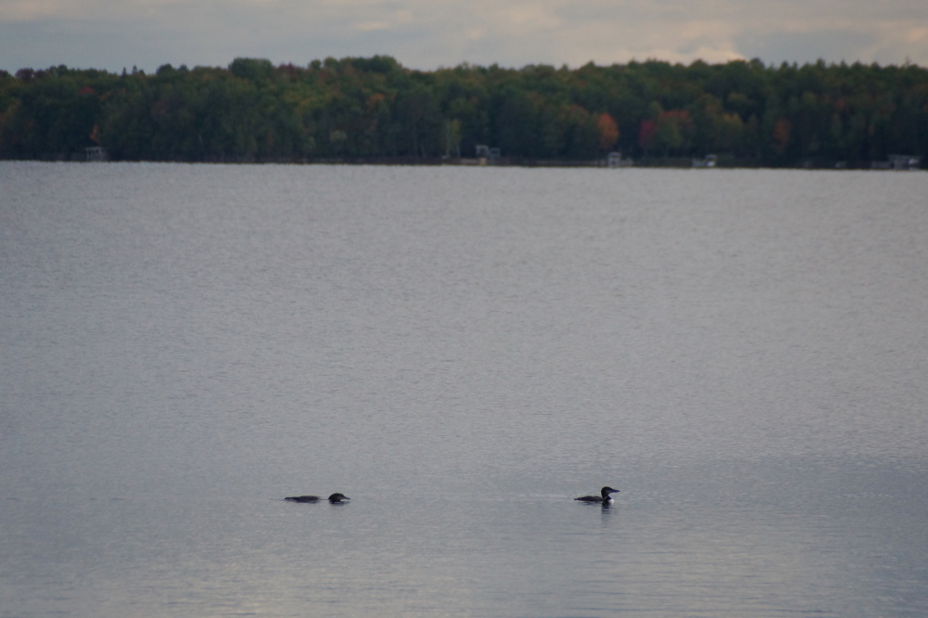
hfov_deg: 5.5
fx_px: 9666
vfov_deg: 3.7
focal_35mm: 375
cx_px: 464
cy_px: 309
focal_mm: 250
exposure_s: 1/400
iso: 500
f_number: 6.3
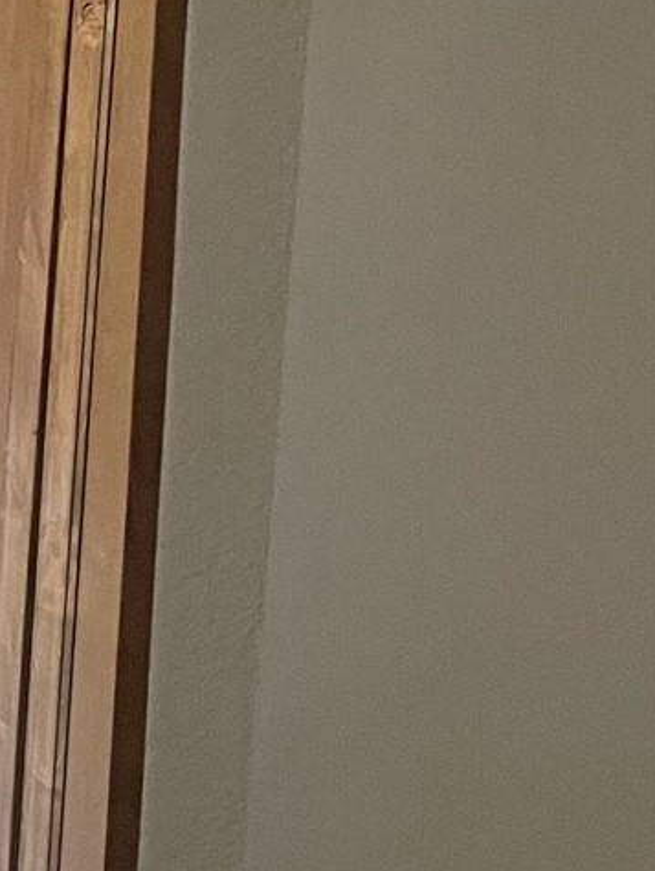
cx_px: -750
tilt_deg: -5.2
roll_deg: -1.7
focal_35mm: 112
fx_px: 2822
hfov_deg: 11.6
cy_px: -51
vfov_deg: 17.1
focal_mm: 4.2
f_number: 1.6
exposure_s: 1/60
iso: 250
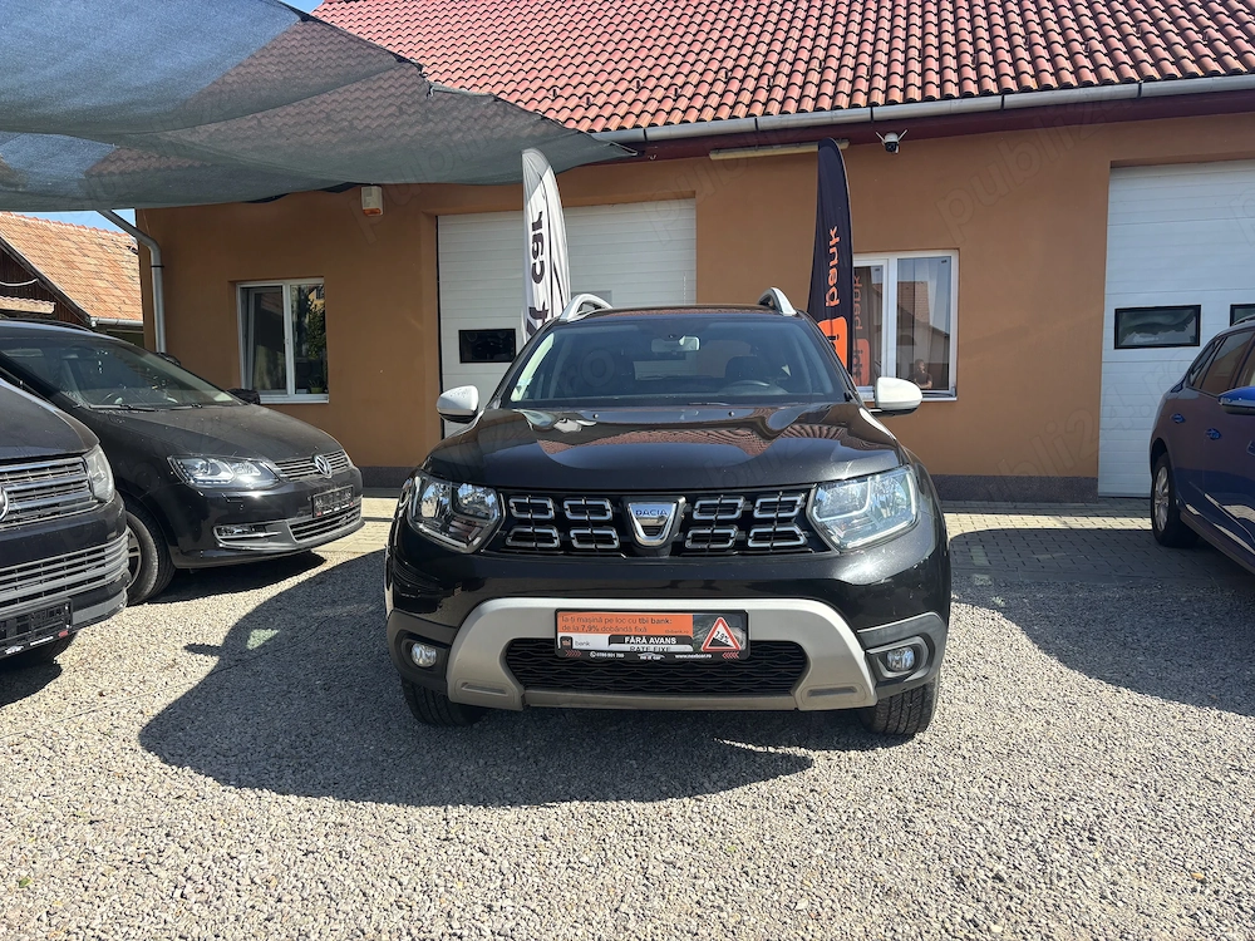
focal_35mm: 26
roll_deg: +0.0
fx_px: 943
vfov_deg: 53.1
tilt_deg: -6.2
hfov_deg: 67.3
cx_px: 628
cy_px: 470
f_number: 1.6
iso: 50
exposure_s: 1/1399
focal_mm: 5.96
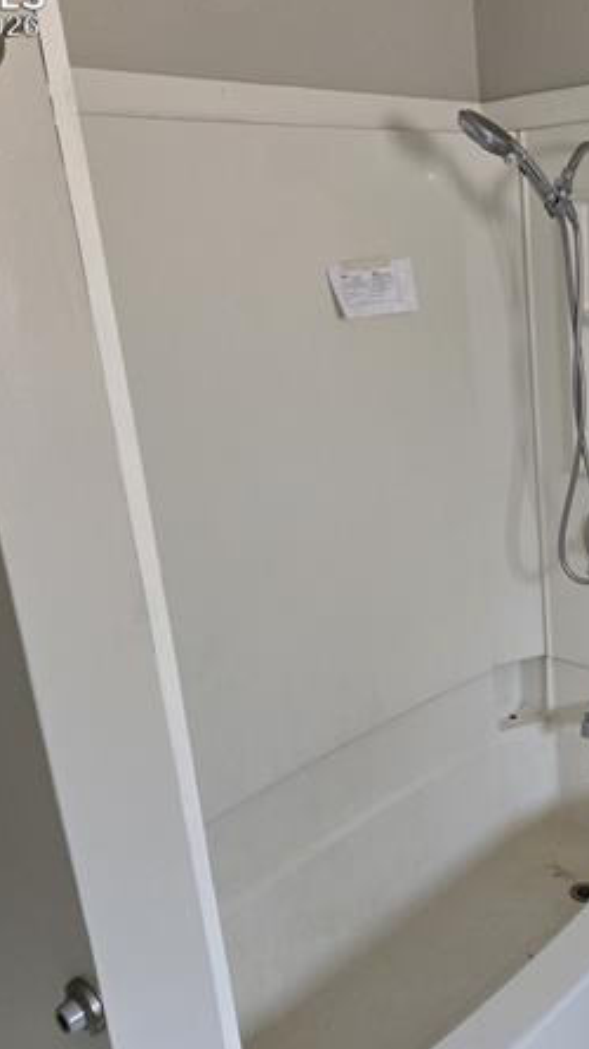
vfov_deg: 55.3
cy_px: 520
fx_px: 1000
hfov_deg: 31.6
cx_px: 504
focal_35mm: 36
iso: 640
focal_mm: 5.4
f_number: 1.8
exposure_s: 1/60
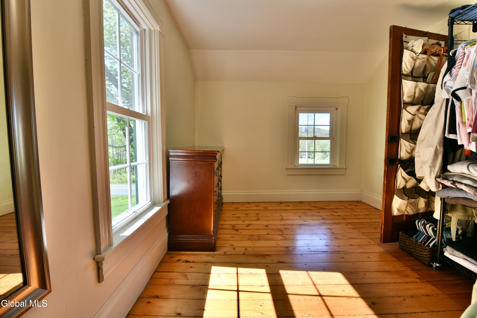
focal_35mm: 14
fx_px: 186
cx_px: 238
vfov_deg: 81.3
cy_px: 159
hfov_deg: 104.2
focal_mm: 14
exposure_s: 1/125
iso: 800
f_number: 10
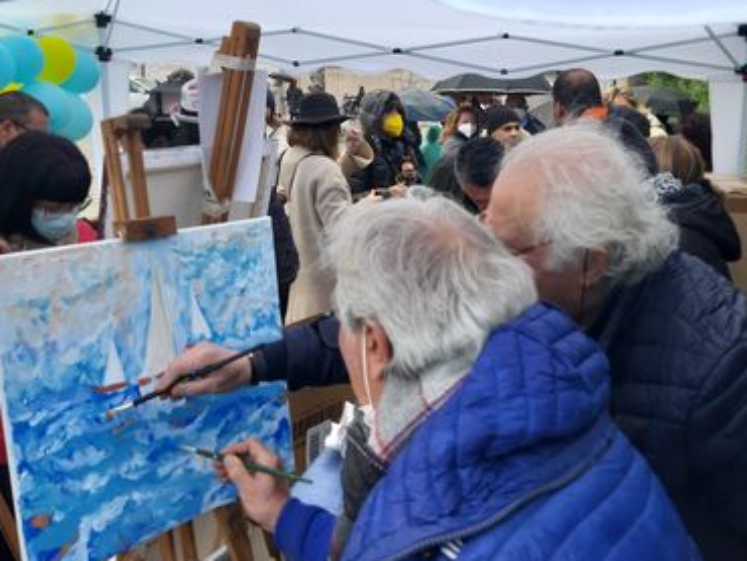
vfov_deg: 40.6
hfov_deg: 52.4
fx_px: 756
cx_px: 430
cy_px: 224
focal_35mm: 35
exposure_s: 1/259
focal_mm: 3.93
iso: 40
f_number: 1.7
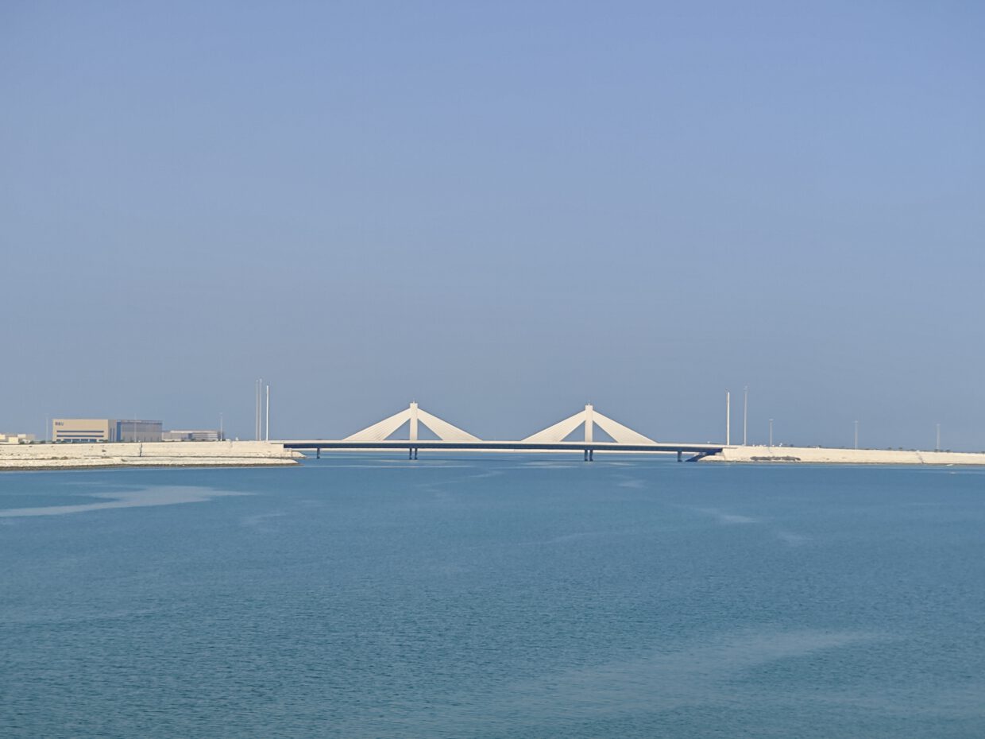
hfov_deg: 26.0
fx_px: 2134
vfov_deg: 19.6
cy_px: 370
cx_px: 492
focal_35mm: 75
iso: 50
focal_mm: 7.06
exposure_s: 1/1244
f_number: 2
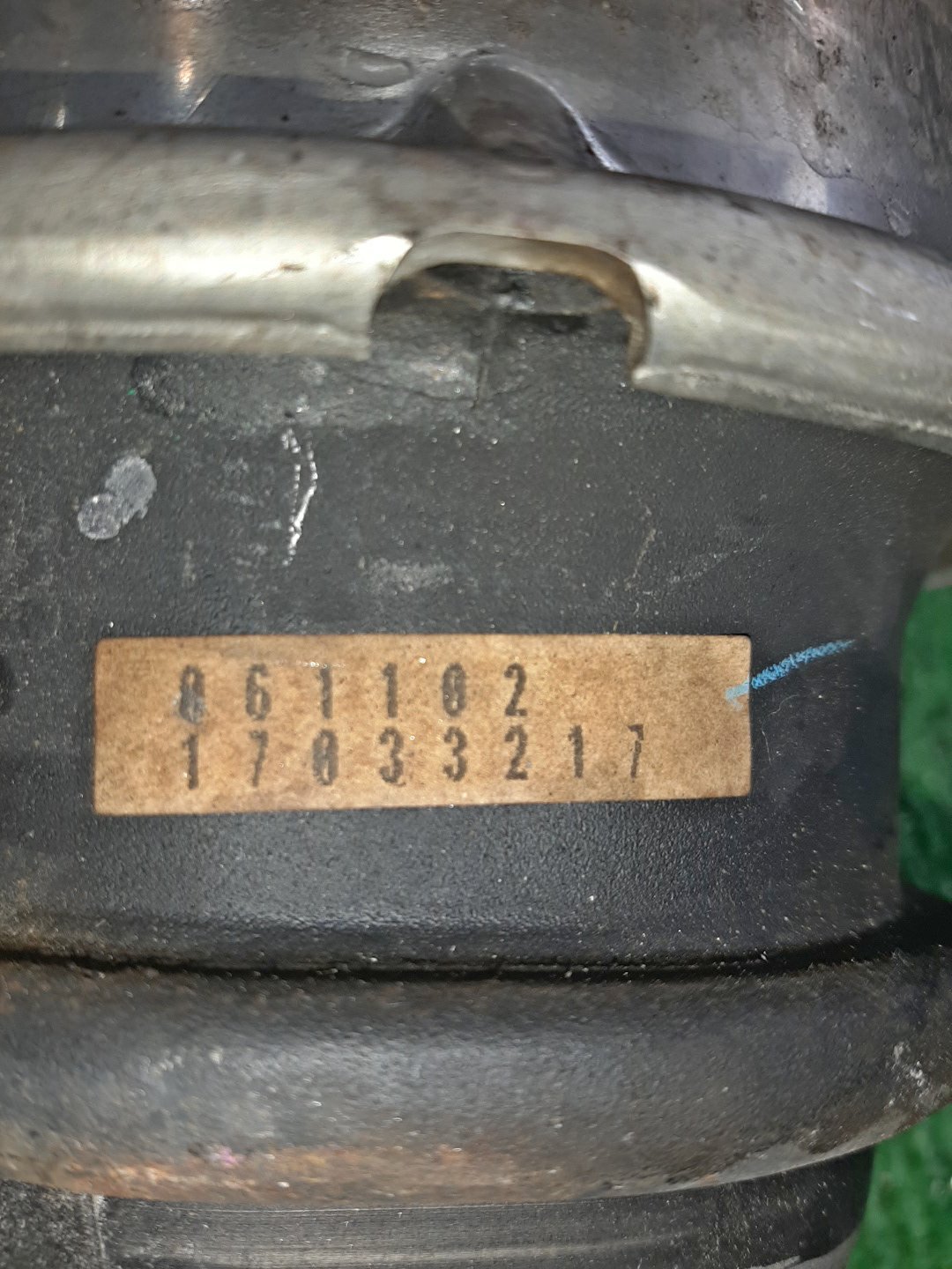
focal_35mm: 26
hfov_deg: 53.1
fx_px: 953
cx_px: 476
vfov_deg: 67.3
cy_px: 634
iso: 58
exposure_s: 1/100
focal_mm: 3.93
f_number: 1.7
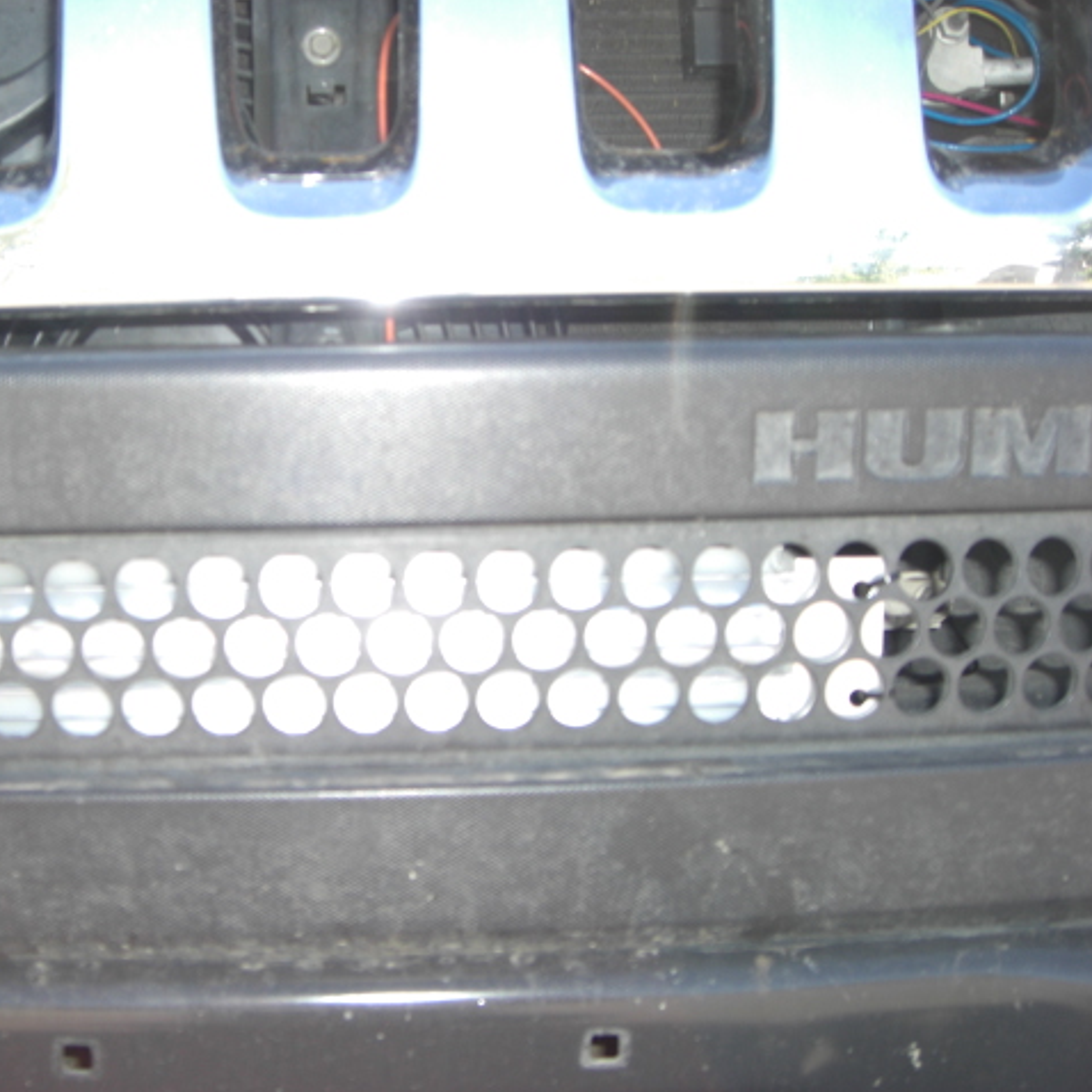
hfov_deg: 37.2
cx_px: 372
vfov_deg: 37.6
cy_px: 546
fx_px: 1606
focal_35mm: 45
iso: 80
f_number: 2.8
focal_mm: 7.9
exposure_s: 1/160
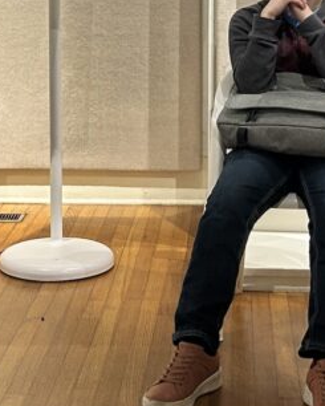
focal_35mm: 85
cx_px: 24
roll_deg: -0.5
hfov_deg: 17.8
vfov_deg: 21.4
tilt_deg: -1.3
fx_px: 1021
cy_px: -28
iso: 125
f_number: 1.5
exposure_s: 1/60
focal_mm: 5.7
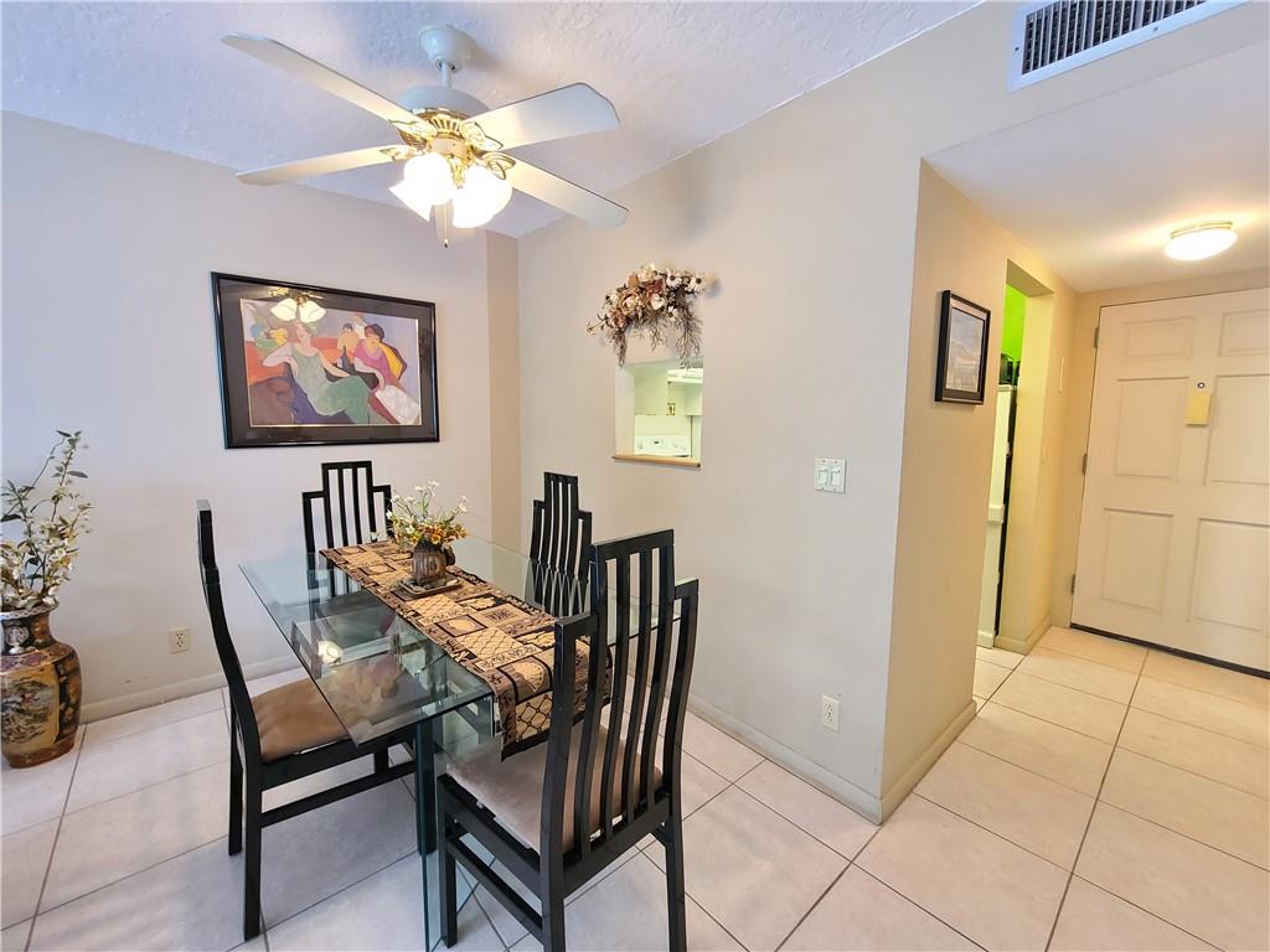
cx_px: 635
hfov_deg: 106.2
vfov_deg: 89.9
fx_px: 477
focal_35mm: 13
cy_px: 476
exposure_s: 1/29
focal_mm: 2.2
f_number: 2.2
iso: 400
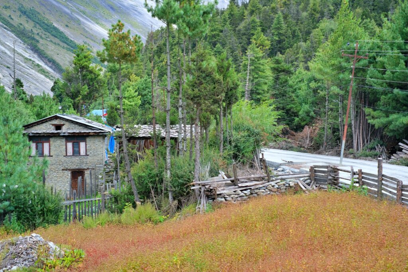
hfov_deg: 37.5
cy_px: 136
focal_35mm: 53
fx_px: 601
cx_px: 204
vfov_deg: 25.5
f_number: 3.6
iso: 160
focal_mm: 35
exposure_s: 1/500
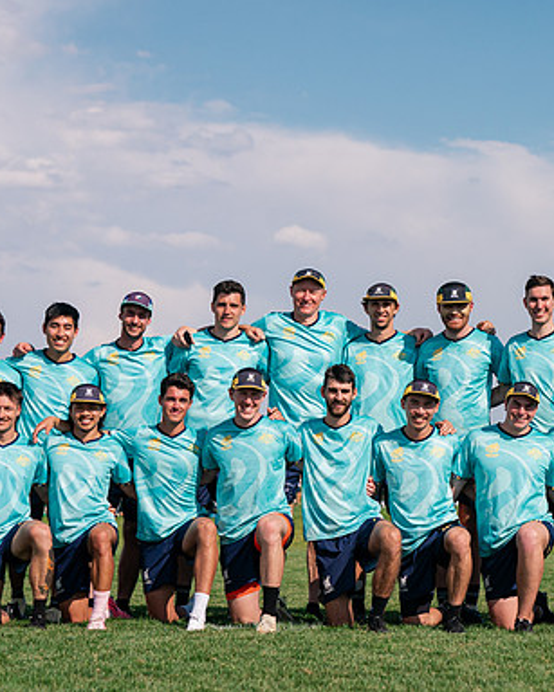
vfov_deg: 17.9
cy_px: 345
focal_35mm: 107
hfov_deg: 14.3
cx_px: 438
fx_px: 2194
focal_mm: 71
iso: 500
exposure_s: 1/6400
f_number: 4
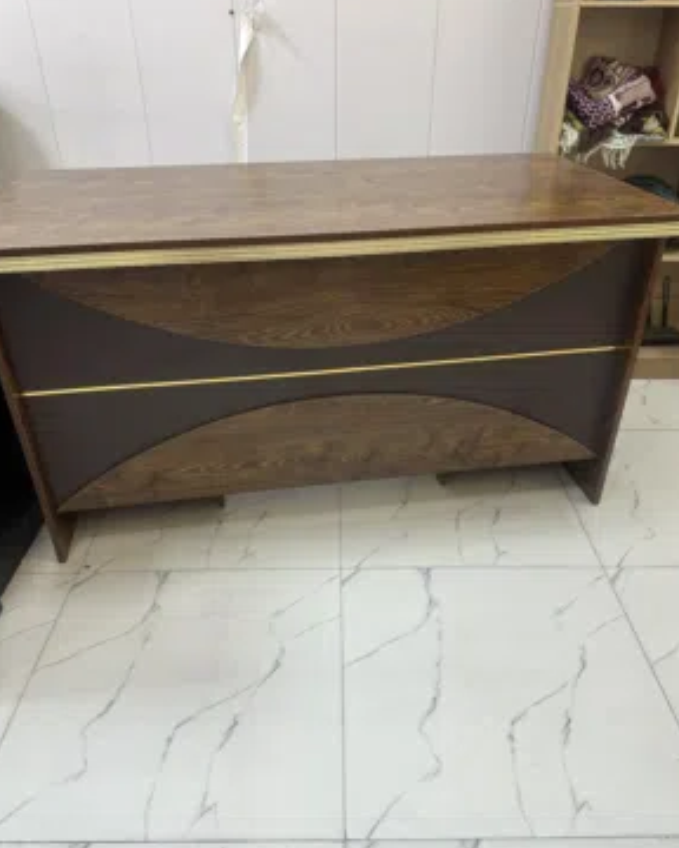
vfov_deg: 66.0
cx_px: 337
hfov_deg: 54.9
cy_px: 452
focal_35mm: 26
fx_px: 653
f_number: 1.78
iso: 125
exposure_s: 1/101
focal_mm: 6.86
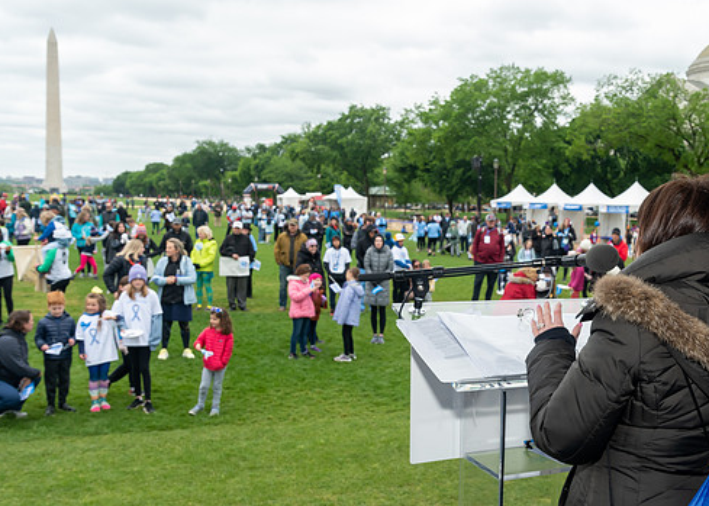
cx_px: 465
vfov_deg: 34.9
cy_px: 263
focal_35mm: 40
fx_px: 805
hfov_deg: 46.9
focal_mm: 20
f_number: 6.3
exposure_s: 1/250
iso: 250
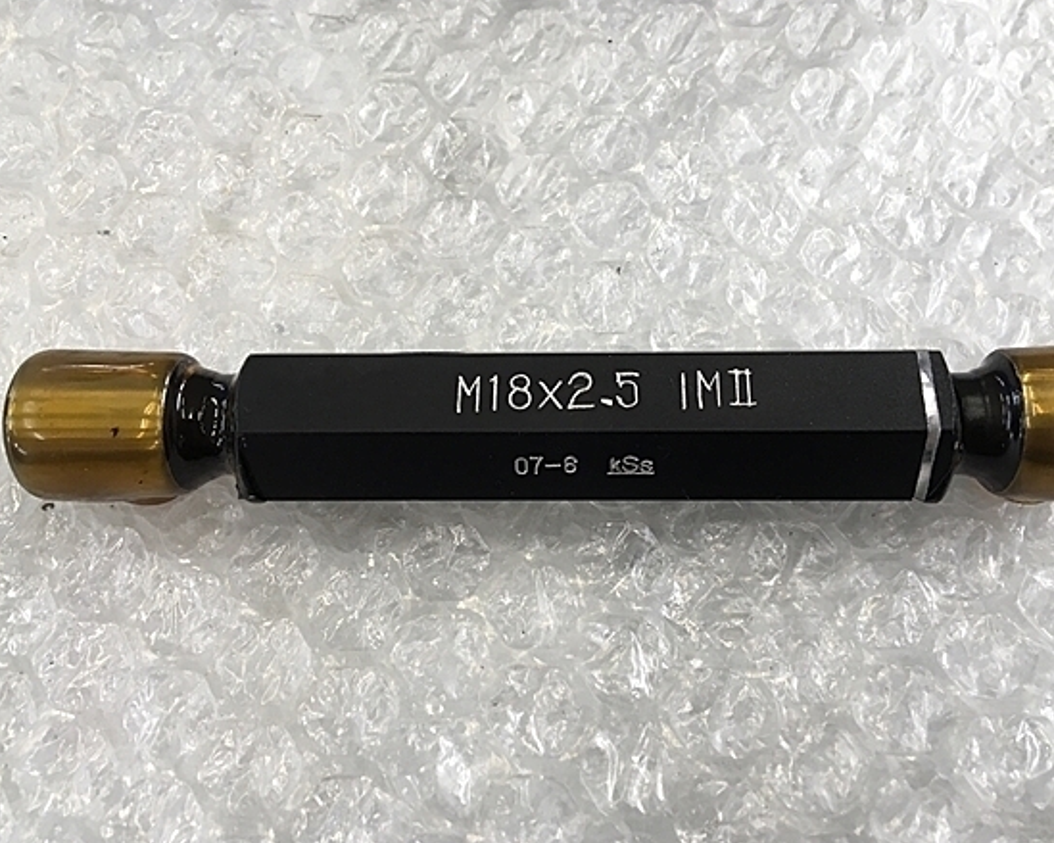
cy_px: 428
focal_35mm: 33
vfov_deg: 44.5
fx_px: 1029
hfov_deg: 54.2
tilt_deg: -68.3
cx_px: 547
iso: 32
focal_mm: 4.15
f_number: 2.2
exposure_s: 1/40
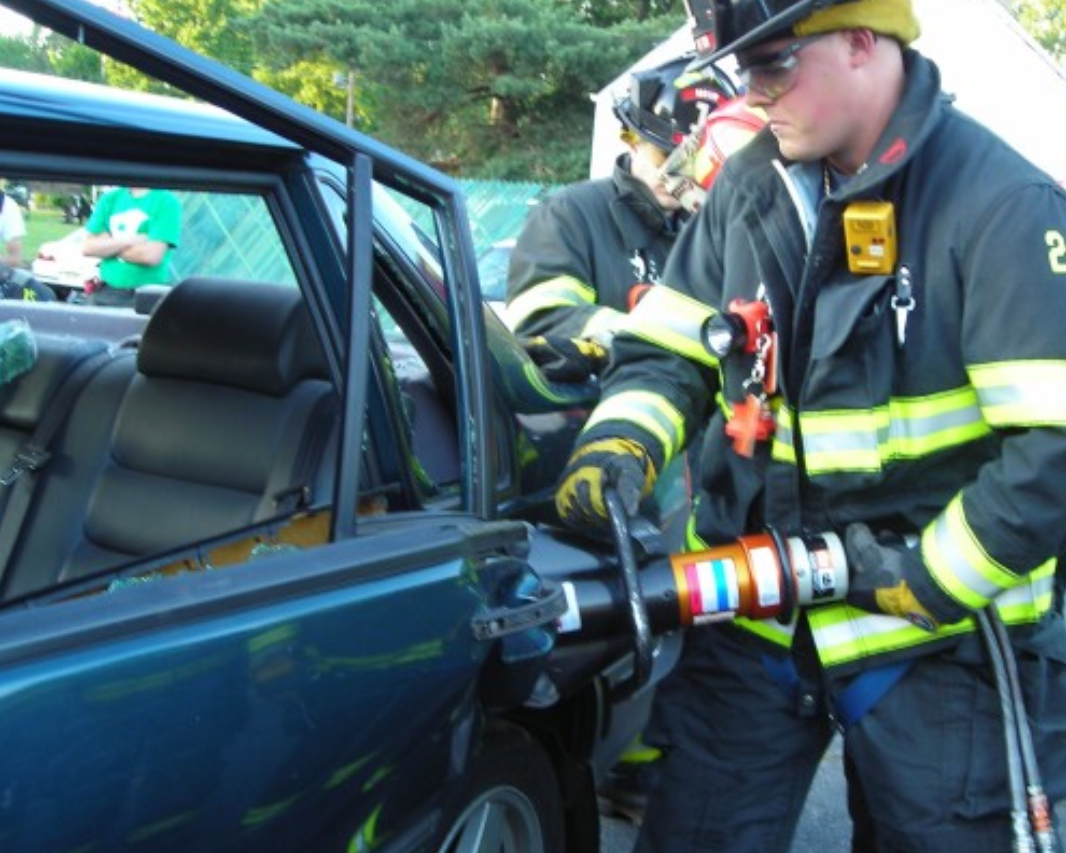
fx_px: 1514
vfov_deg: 31.5
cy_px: 418
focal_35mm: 48
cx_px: 631
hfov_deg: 38.6
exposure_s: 1/12.3
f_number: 3.2
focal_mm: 6.3
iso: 50
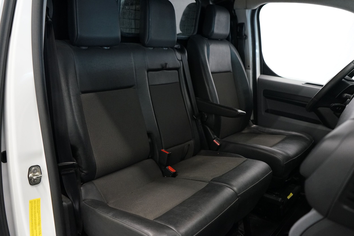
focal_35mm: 28
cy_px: 118
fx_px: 275
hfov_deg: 65.5
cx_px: 177
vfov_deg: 46.4
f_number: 3.5
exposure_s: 1/160
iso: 3200
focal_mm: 28
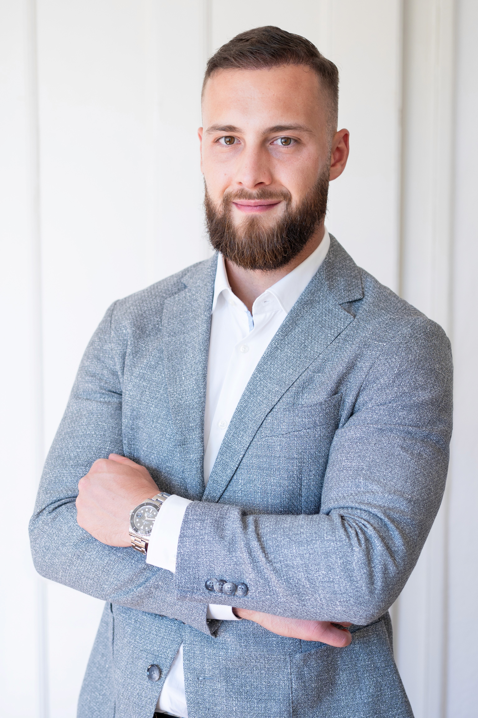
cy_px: 359
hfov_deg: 18.2
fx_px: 1494
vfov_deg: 27.0
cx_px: 239
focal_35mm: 75
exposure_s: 1/125
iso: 200
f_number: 2.5
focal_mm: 50
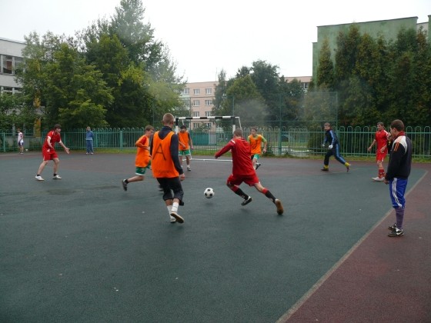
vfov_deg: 40.7
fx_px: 436
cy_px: 162
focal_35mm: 35
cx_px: 216
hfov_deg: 52.6
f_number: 3.2
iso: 100
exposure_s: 1/100
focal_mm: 7.4
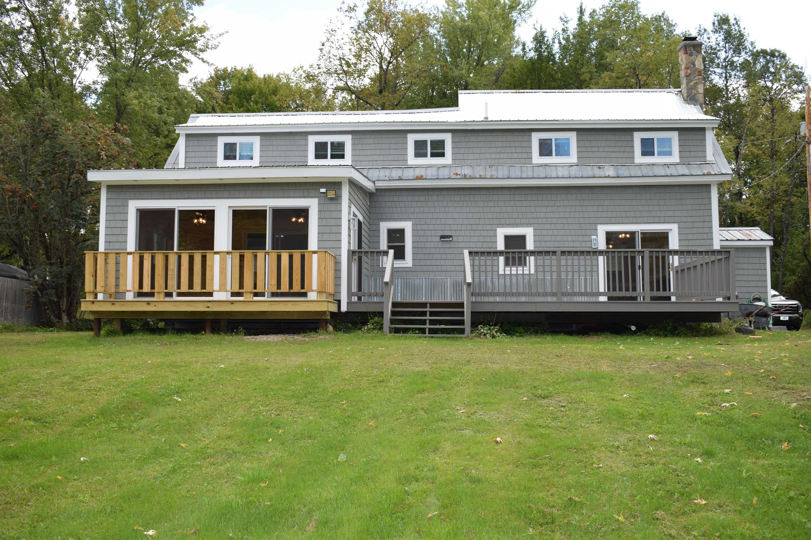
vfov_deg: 36.9
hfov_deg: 53.1
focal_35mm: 36
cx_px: 406
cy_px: 270
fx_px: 811
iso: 100
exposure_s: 1/160
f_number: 6.3
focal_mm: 24
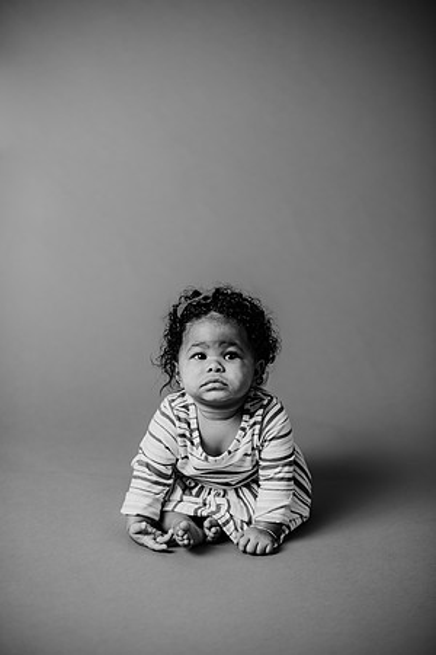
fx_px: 908
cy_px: 328
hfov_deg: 27.0
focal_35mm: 50
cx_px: 218
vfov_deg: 39.6
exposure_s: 1/160
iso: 100
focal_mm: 50
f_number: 2.2
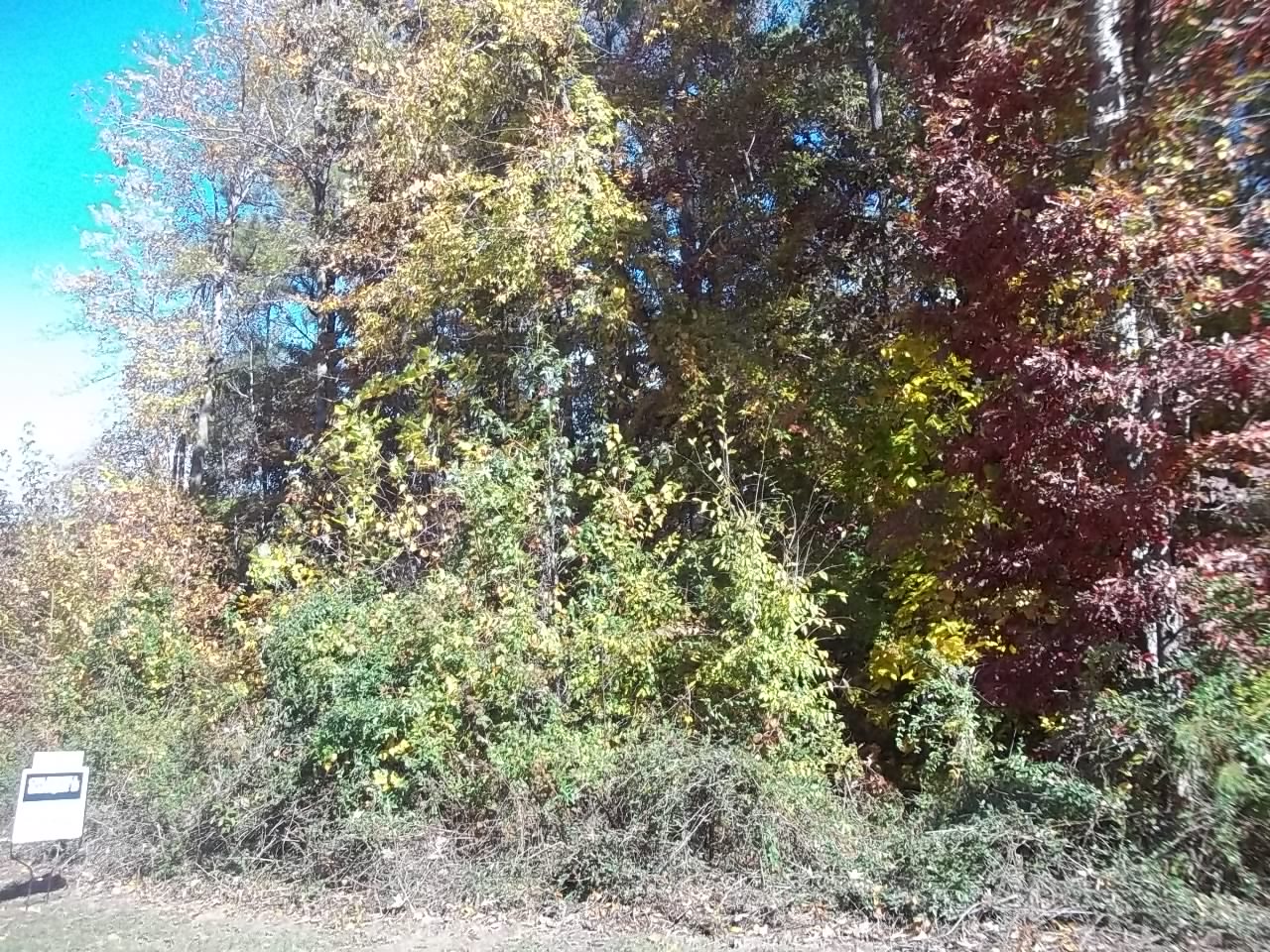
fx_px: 1174
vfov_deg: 44.2
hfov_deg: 56.8
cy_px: 476
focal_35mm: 32
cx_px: 635
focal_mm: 5.7
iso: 80
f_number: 2.9
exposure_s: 1/320
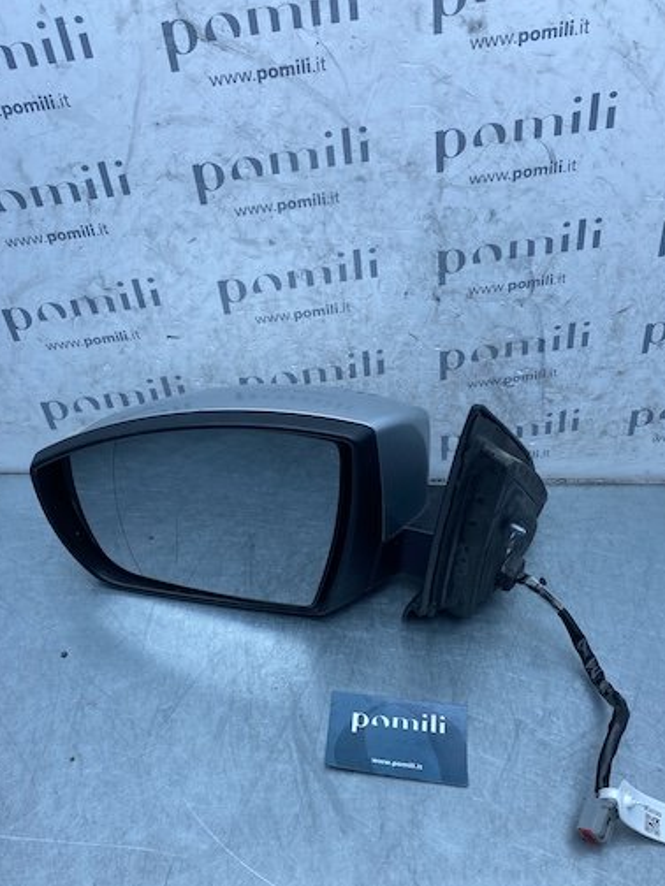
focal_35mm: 33
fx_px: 845
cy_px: 547
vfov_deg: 54.8
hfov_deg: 42.9
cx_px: 325
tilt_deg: -45.3
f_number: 1.8
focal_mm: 4.25
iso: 32
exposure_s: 1/957
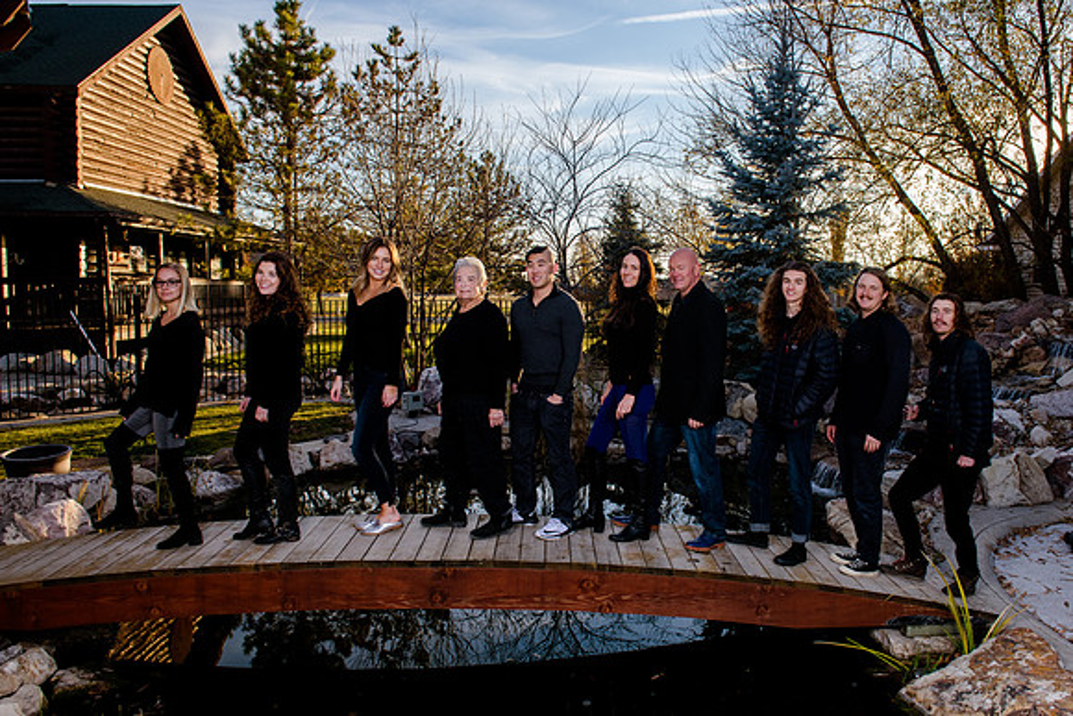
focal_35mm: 27
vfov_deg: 47.3
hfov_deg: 66.3
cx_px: 604
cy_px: 352
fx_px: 818
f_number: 8
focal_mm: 24
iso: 200
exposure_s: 1/160
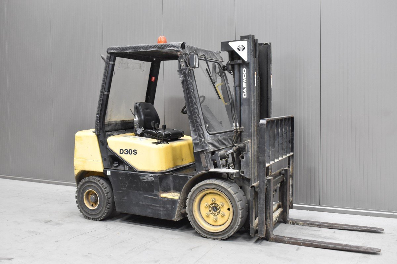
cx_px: 198
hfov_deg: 53.1
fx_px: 397
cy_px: 132
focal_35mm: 36
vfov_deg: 36.9
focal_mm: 24
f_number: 5.6
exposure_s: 1/20
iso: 1600
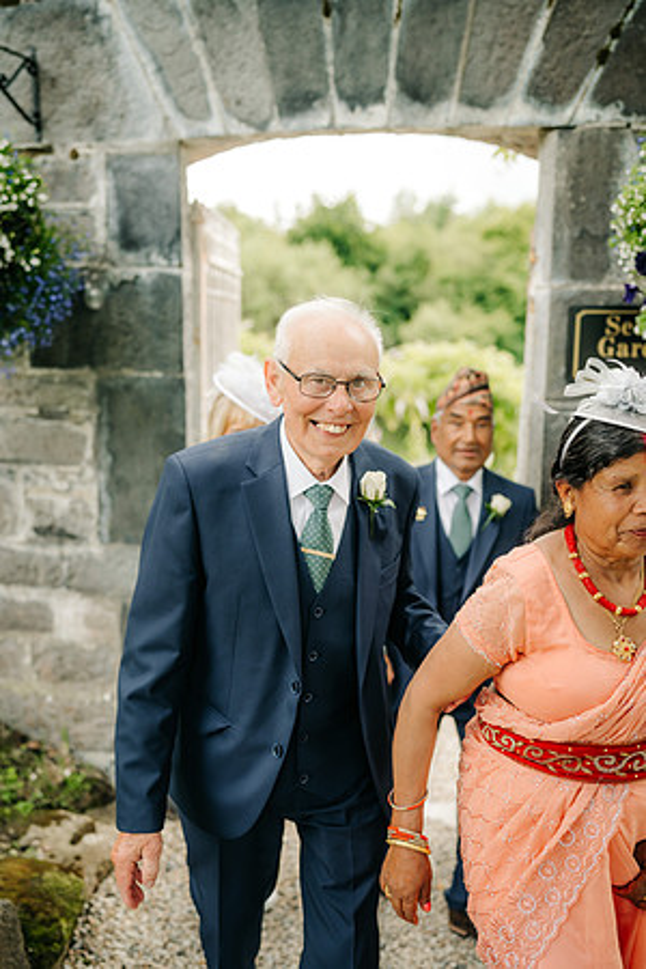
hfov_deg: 37.9
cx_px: 323
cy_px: 484
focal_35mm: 35
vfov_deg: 54.4
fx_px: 942
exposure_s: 1/320
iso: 100
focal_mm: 35
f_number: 2
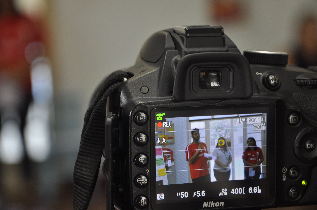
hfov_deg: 15.2
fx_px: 1187
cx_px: 158
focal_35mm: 135
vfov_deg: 10.1
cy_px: 105
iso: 800
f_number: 5.6
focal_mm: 90
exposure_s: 1/60
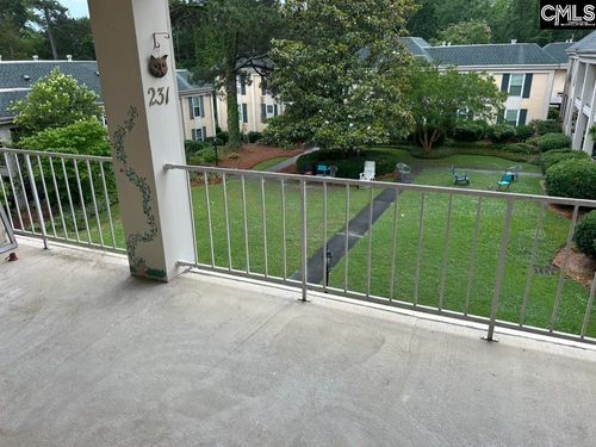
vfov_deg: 53.1
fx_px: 448
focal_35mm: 26
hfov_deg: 67.3
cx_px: 298
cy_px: 224
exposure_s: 1/315
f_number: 1.5
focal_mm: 5.7
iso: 50
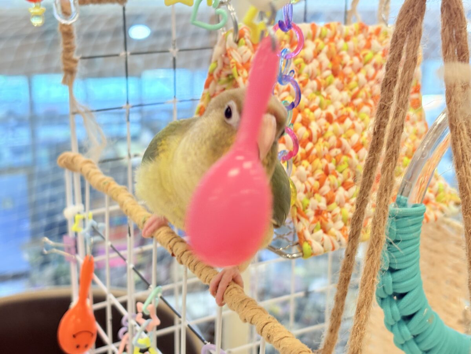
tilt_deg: -17.2
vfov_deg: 28.0
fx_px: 708
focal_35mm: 52
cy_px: 177
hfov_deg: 36.8
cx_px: 236
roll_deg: -0.1
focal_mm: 5.96
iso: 100
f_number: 1.6
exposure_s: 1/116
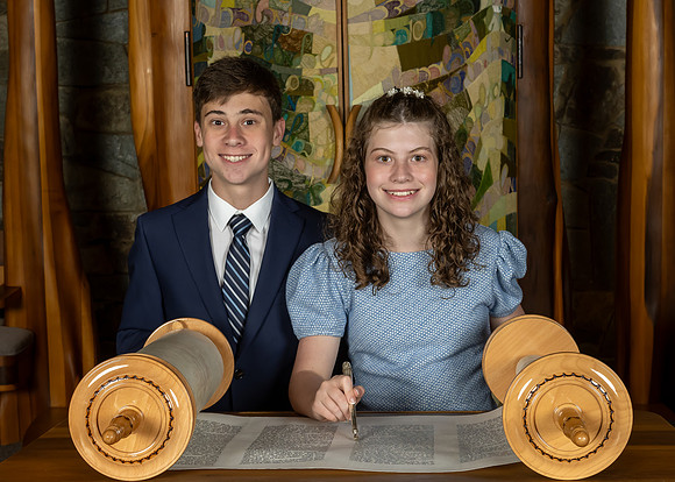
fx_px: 1143
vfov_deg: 23.8
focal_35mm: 60
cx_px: 335
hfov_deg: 32.9
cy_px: 226
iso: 640
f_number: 8
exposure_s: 1/200
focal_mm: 35
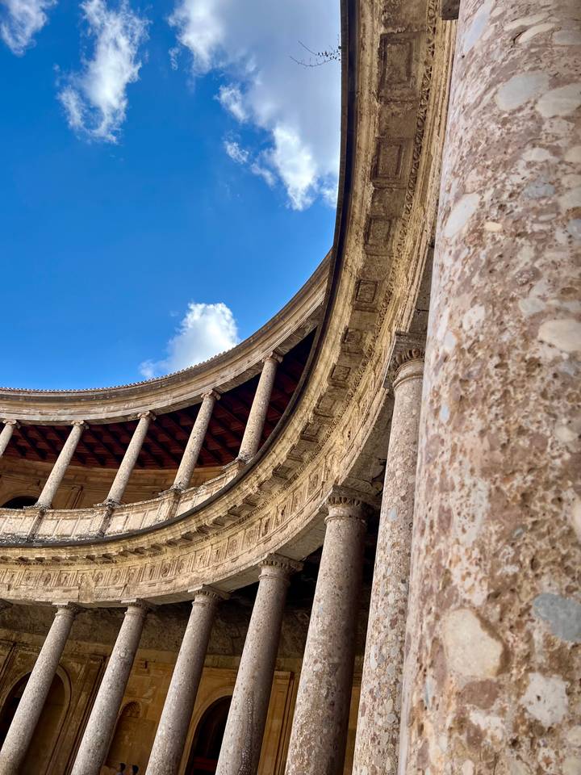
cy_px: 388
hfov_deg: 53.1
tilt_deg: +32.4
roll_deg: -13.4
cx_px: 290
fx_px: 582
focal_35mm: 26
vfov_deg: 67.3
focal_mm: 5.7
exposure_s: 1/2299
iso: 50
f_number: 1.5
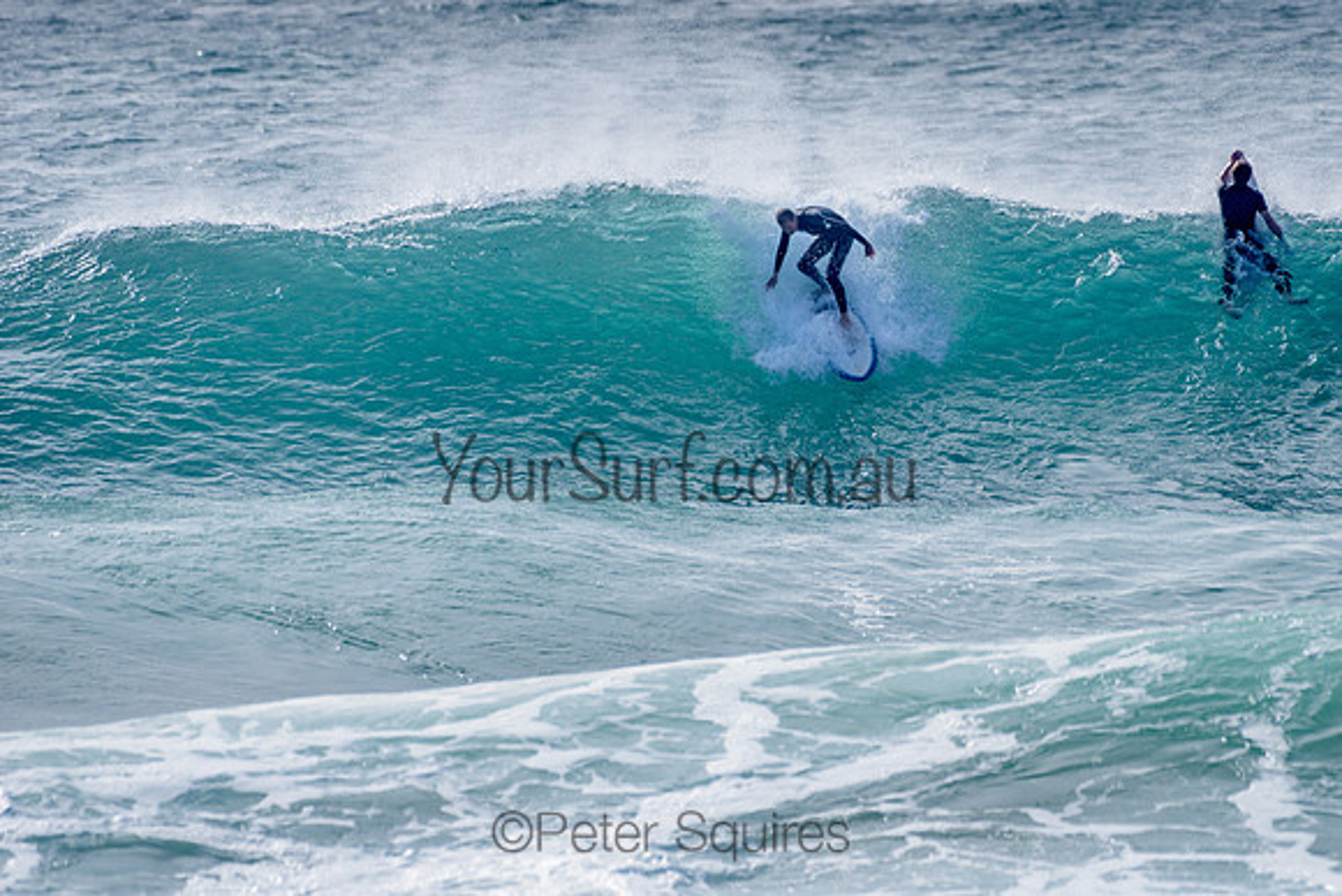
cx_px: 822
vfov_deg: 2.2
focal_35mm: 612
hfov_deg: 3.4
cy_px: 347
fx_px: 22825
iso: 140
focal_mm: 500
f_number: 5.6
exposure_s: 1/2000
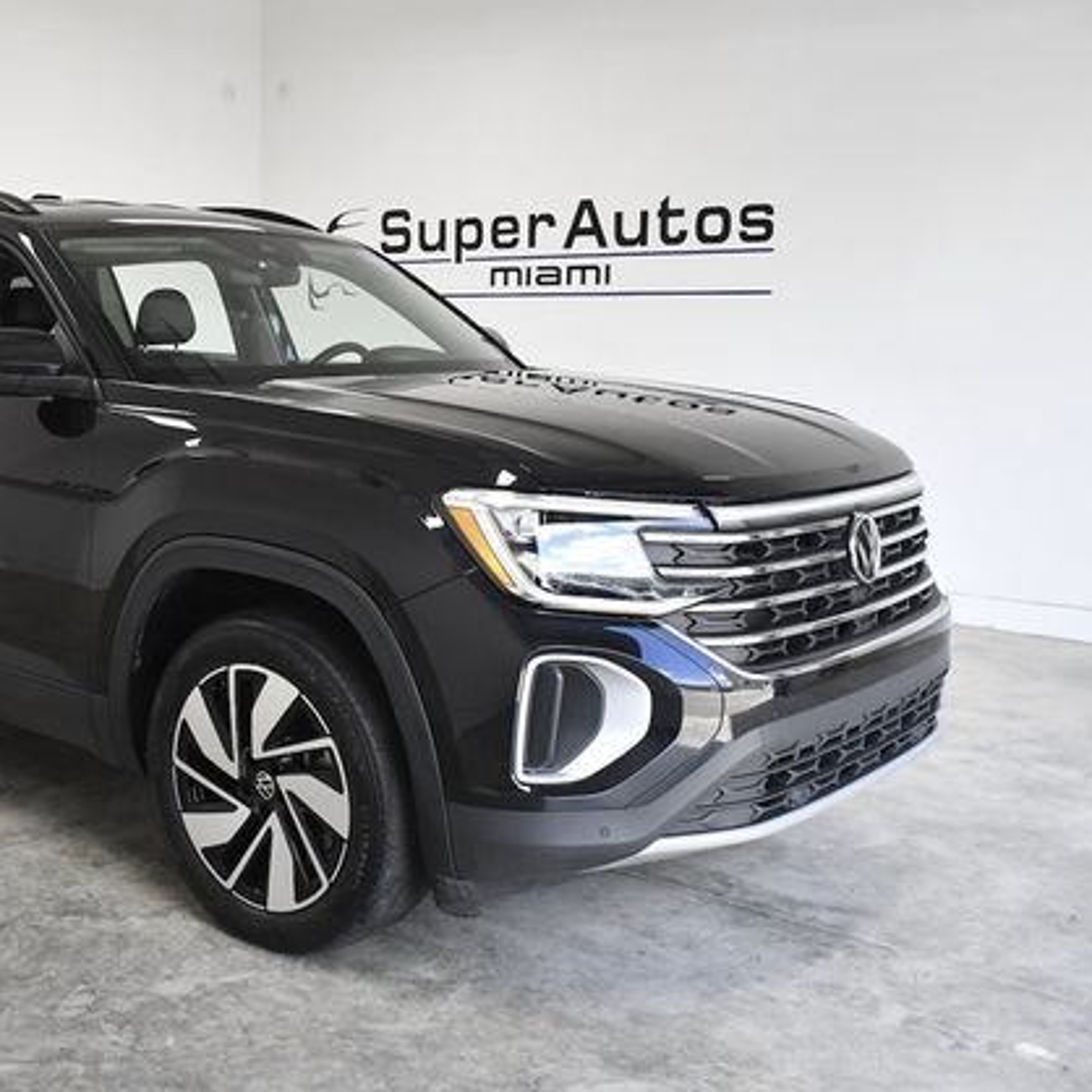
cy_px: 545
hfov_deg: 41.5
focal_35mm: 39
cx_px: 269
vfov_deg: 42.8
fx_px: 1392
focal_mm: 20
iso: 2500
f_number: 4.5
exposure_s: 1/1250
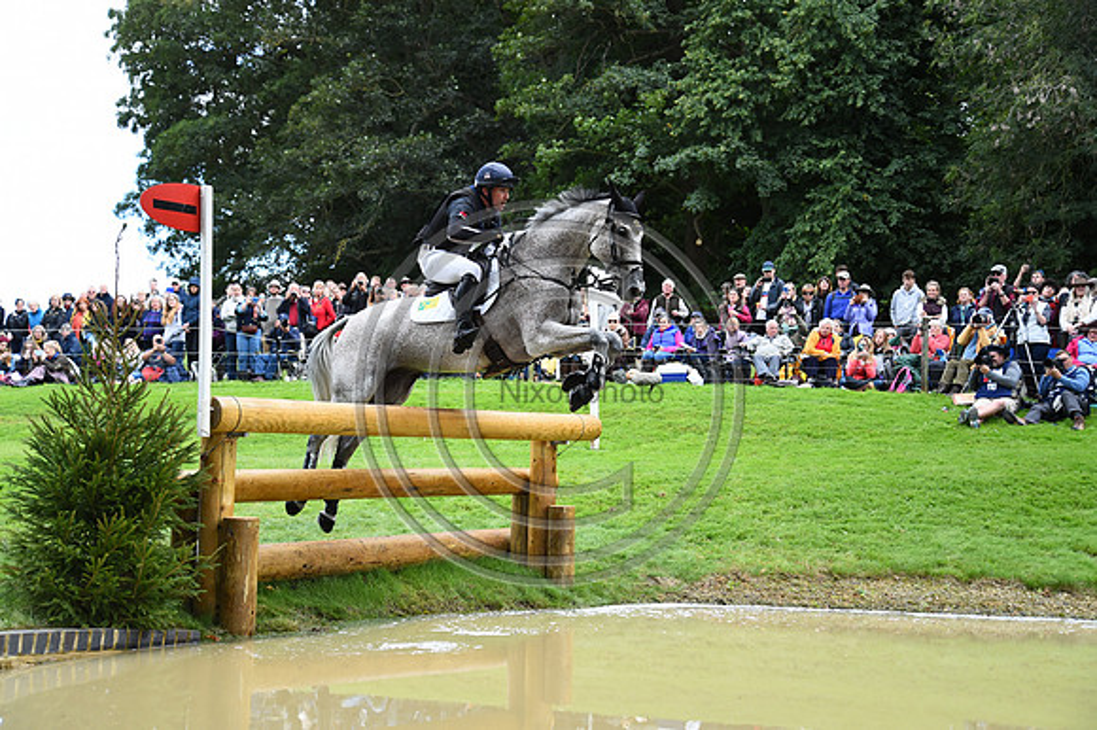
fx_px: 1462
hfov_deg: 41.1
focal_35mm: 48
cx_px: 548
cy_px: 365
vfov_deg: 28.0
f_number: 4.2
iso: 1600
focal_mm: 48
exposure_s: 1/1600
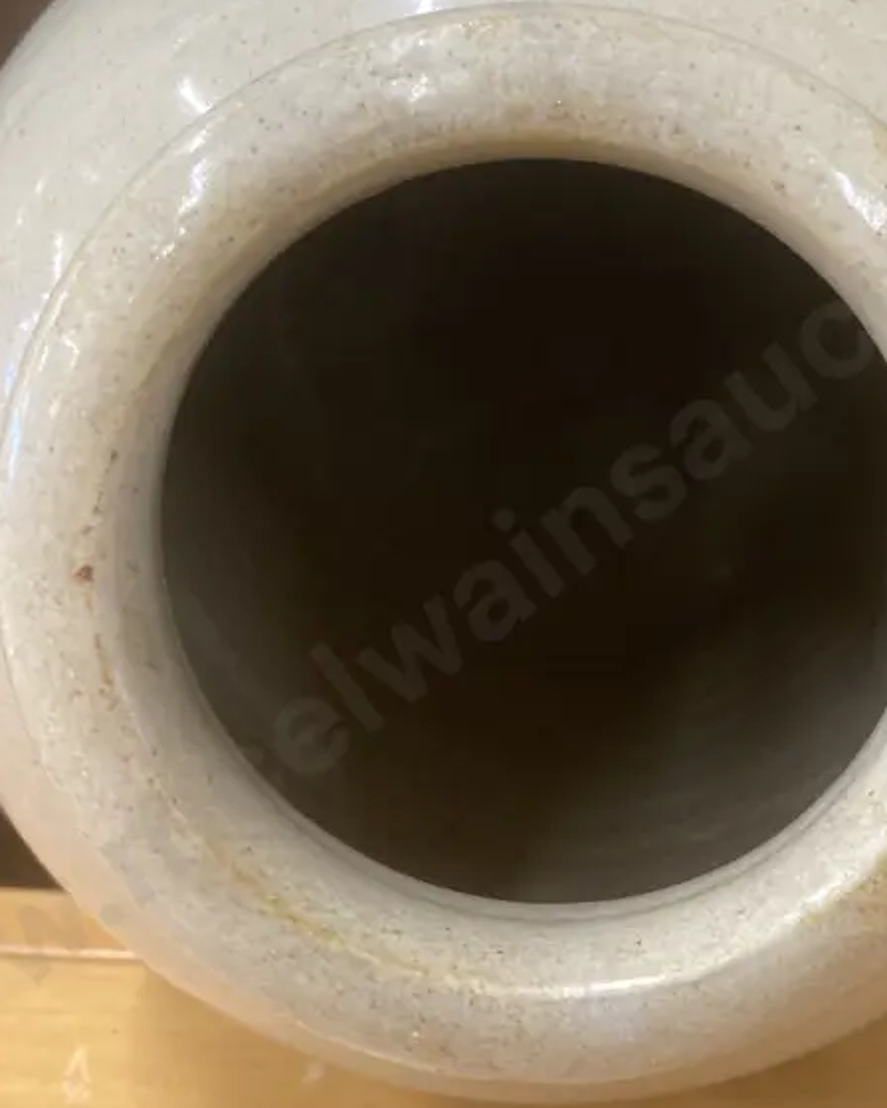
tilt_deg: -22.5
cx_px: 626
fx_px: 1641
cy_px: 497
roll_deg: -2.4
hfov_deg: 29.9
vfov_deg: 37.3
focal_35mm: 50
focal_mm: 3.99
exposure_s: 1/50
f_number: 1.8
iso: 160
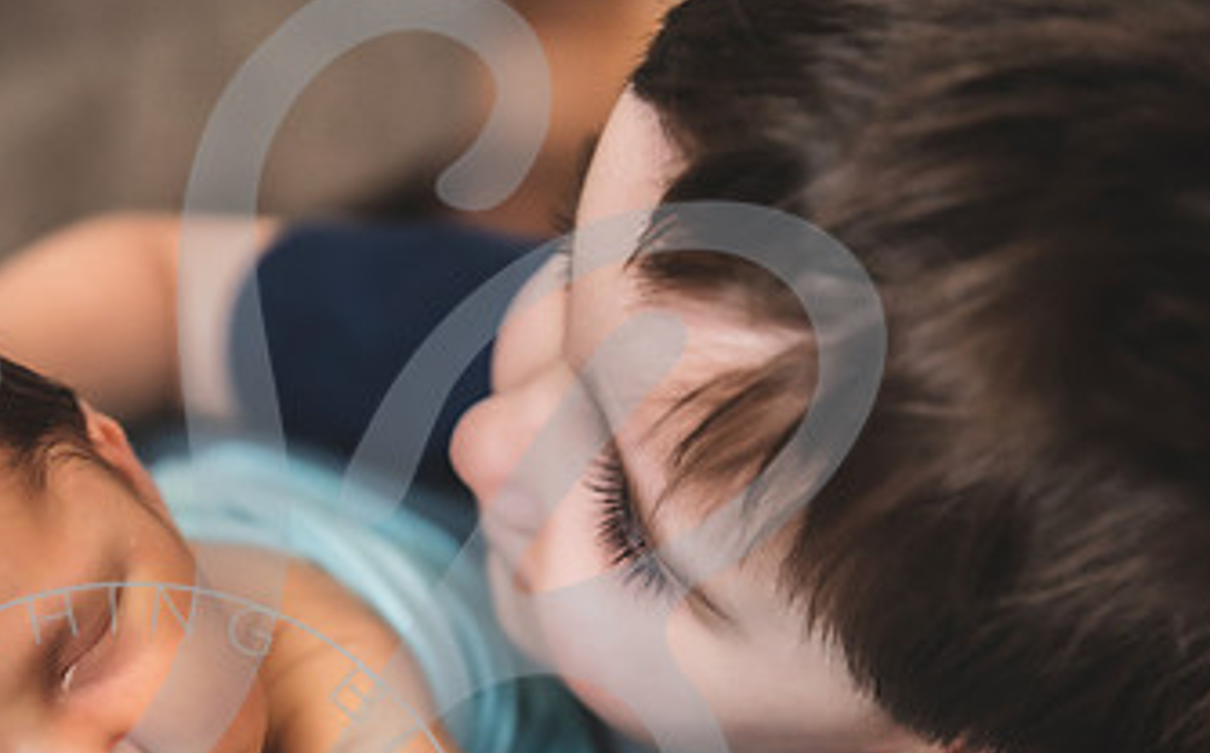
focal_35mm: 78
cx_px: 312
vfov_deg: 16.5
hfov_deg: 26.2
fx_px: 2570
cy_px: 650
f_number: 2.8
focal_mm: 44
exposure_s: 1/125
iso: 1000
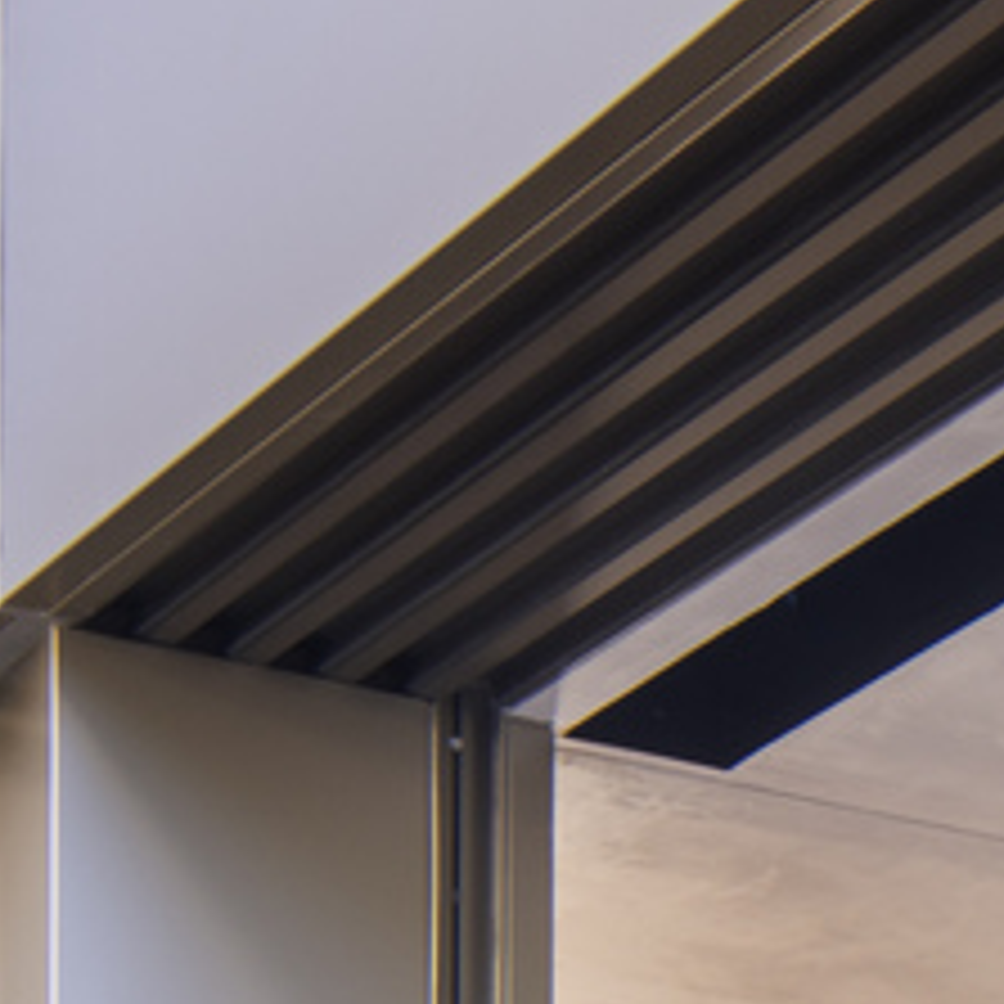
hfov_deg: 8.2
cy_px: 2190
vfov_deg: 8.9
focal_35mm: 183
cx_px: 2949
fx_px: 6005
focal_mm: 24
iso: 125
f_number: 13
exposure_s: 1/5
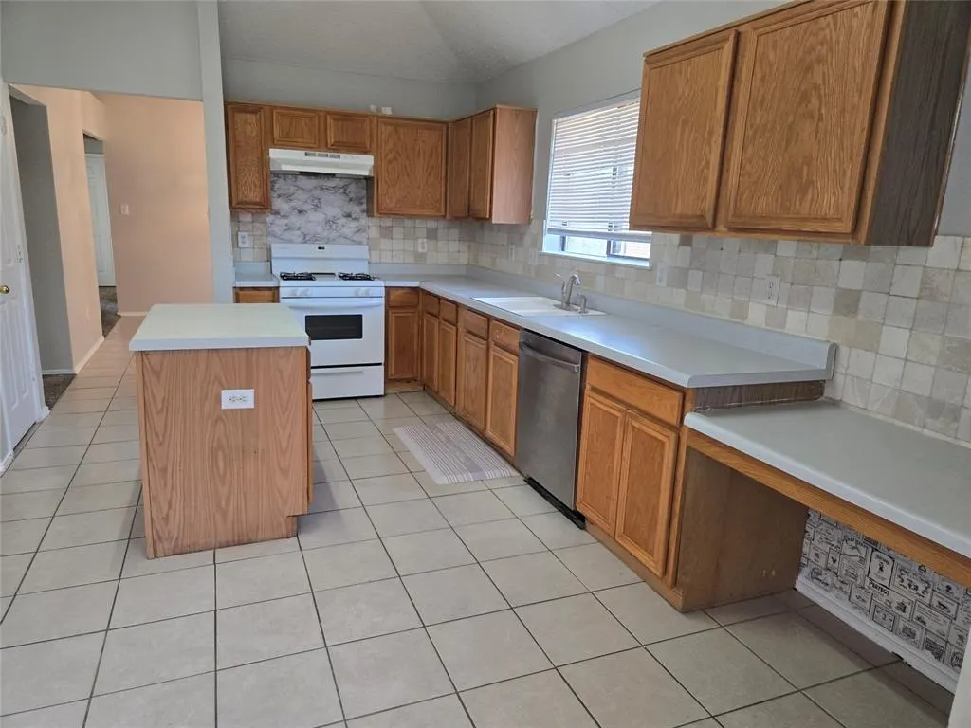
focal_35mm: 23
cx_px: 486
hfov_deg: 73.9
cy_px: 364
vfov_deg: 58.9
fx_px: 645
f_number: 1.8
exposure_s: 1/120
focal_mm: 5.4
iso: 160
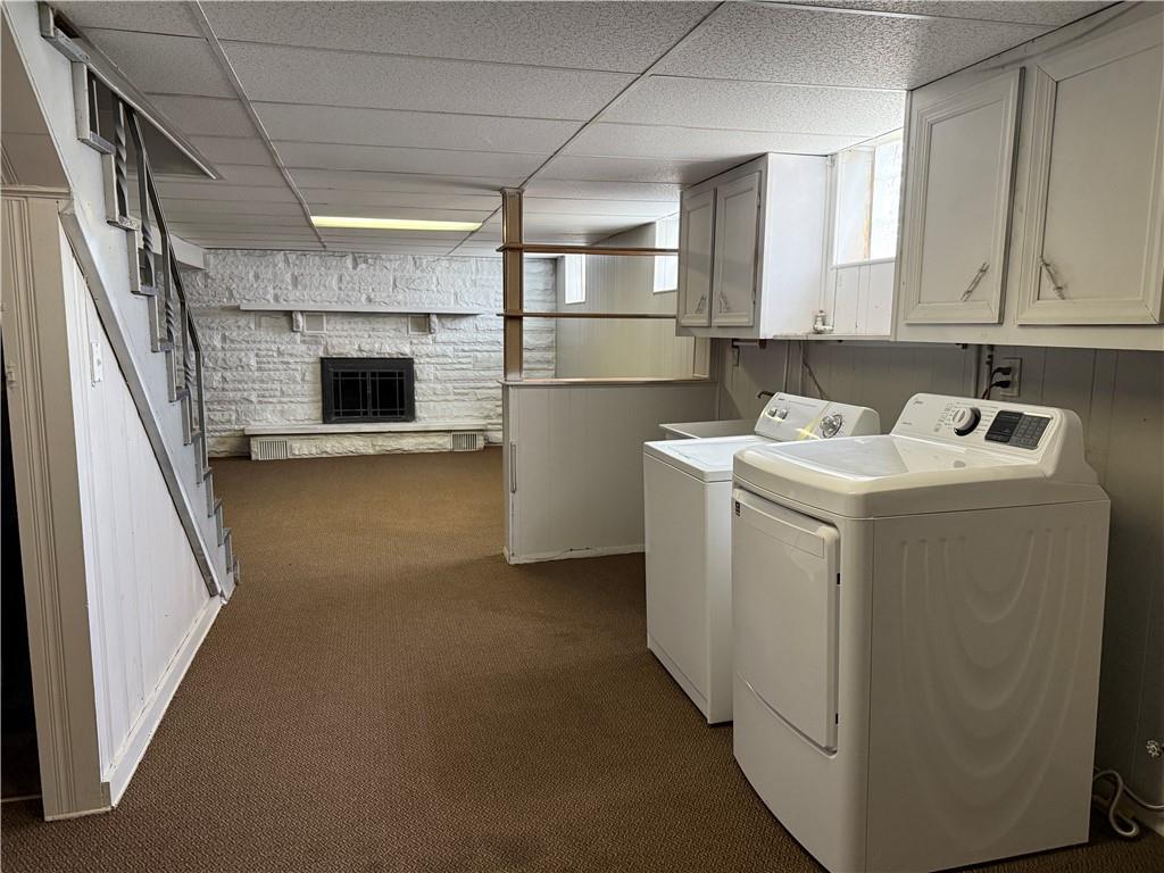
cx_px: 582
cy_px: 436
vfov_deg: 56.8
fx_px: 807
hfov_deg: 71.6
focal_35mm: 24
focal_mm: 6.76
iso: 400
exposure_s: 1/60
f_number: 1.78
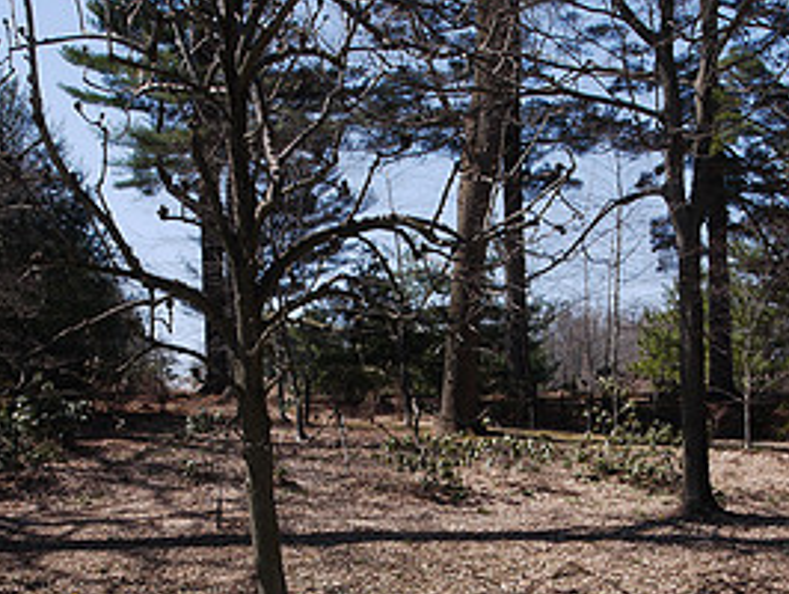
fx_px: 1688
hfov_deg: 26.3
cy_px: 495
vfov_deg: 19.7
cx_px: 421
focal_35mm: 74
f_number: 11
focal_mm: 17
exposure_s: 1/100
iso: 100
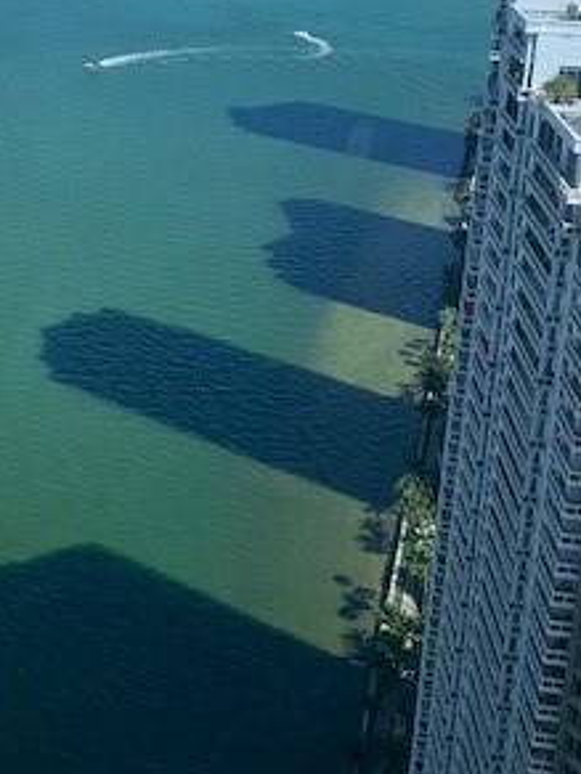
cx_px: -45
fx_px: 1276
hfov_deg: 24.1
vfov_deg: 31.6
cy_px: 32
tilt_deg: -13.2
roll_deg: -0.5
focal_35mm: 57
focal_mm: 4.25
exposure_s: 1/1088
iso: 25
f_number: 1.8
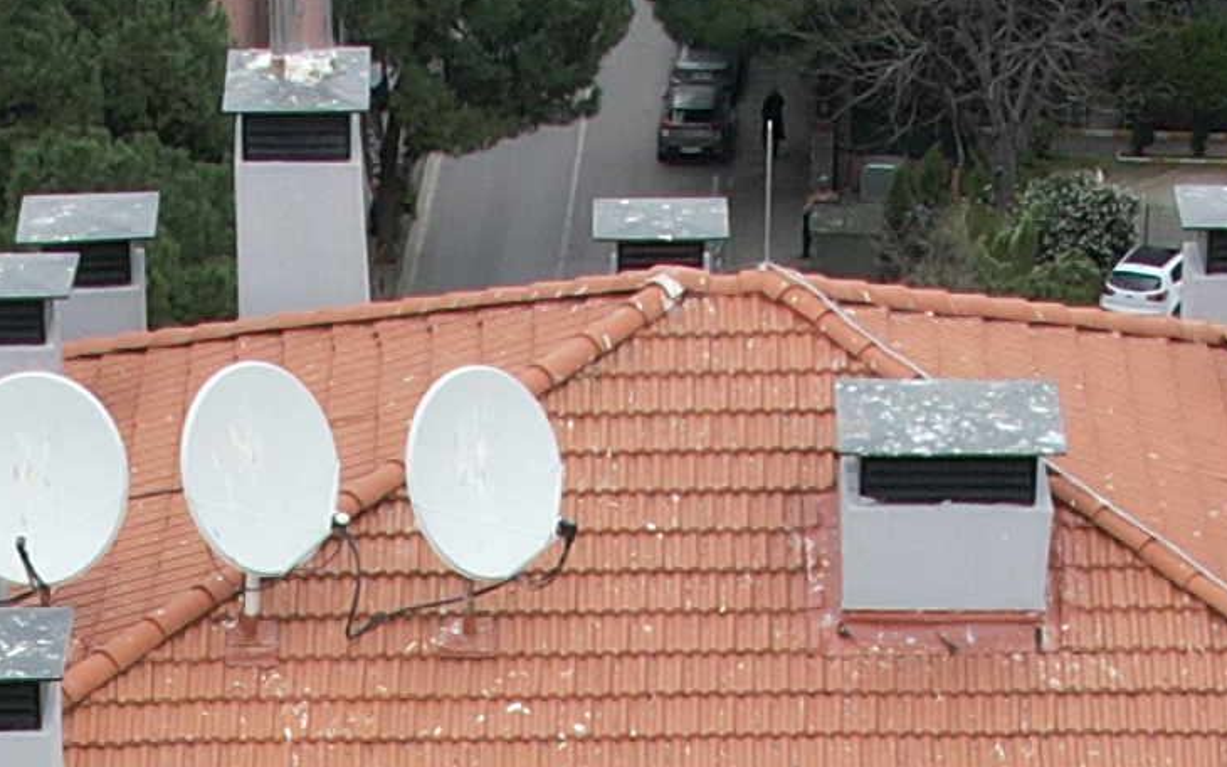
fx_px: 5617
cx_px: 360
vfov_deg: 6.6
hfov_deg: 12.4
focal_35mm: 168
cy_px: 2787
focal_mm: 8.38
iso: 110
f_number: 2.8
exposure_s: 1/160
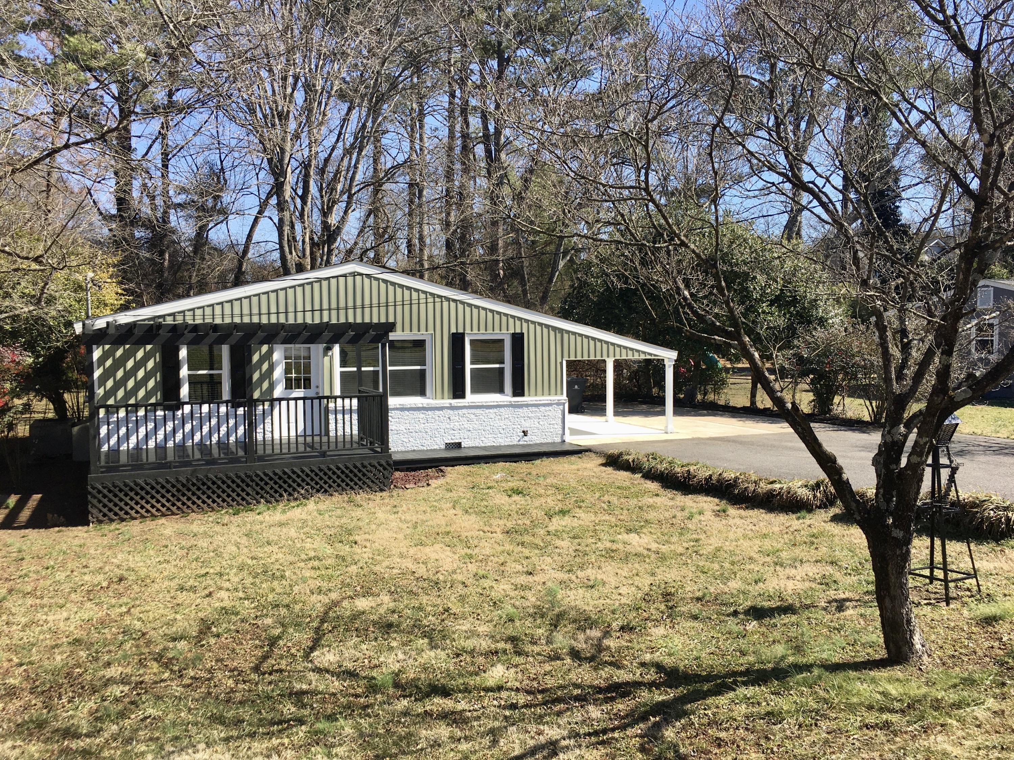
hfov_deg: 61.7
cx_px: 507
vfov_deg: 48.2
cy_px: 380
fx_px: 849
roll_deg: -0.9
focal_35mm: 29
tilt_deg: -1.9
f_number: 2.2
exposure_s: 1/836
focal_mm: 4.15
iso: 25
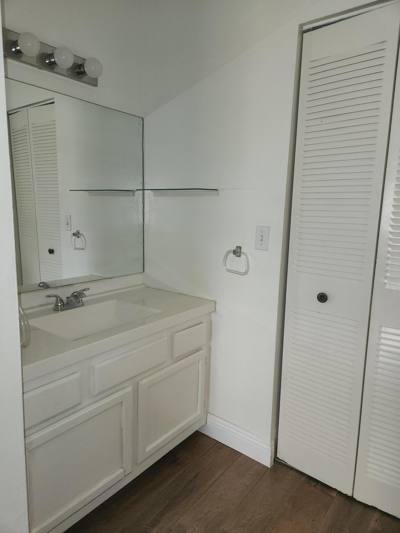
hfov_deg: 58.9
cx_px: 200
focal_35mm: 23
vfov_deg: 73.9
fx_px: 354
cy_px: 266
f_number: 1.8
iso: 80
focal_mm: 5.4
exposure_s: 1/60
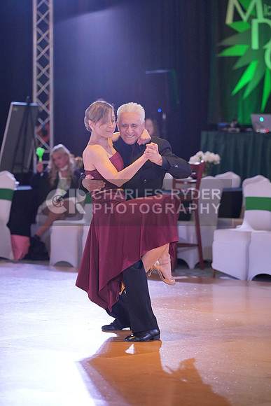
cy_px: 203
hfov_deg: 8.9
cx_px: 136
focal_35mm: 155
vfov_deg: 13.2
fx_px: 1749
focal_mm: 155
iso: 4000
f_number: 3.5
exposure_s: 1/500
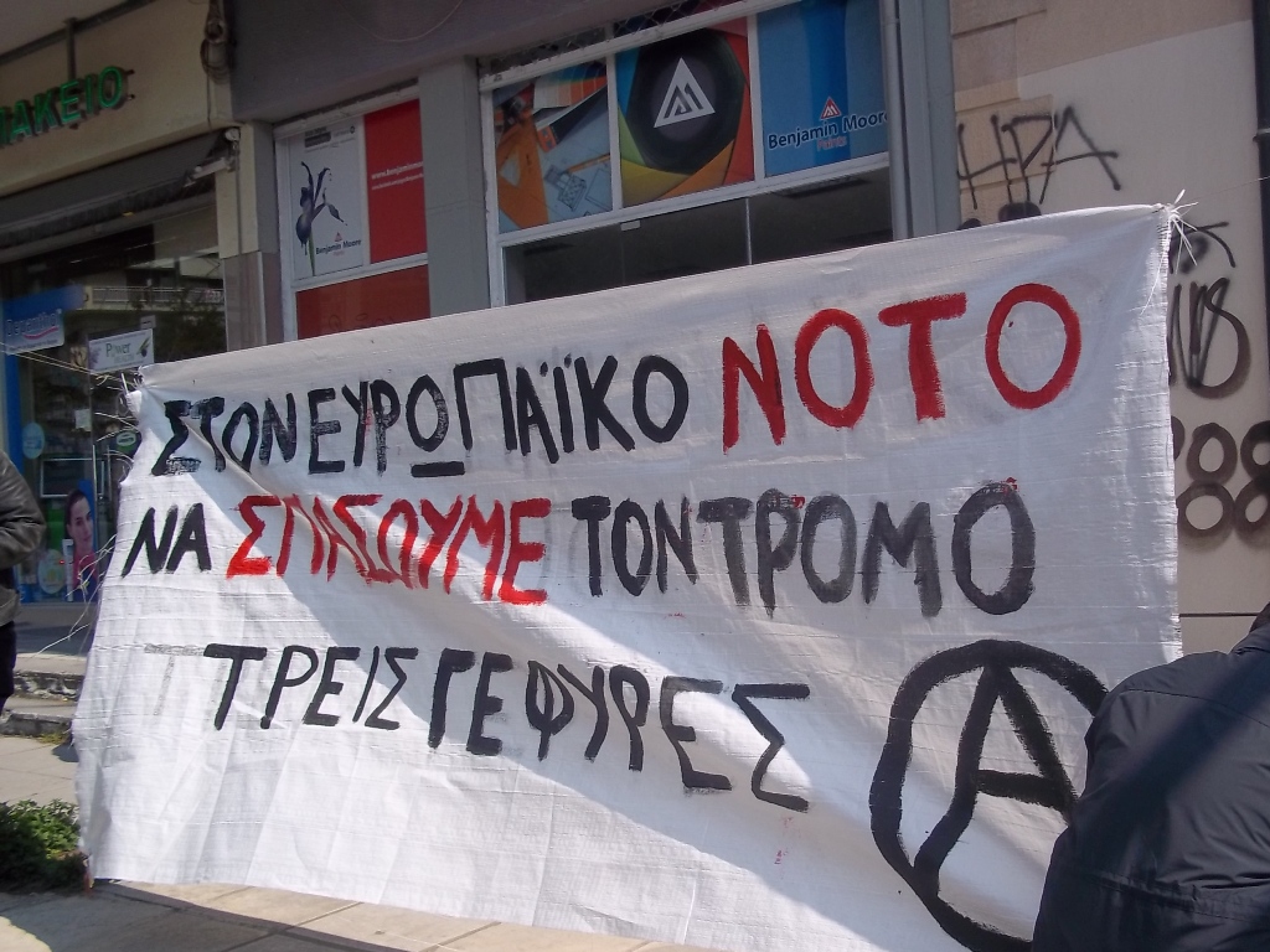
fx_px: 1321
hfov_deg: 51.4
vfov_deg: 39.7
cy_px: 476
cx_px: 635
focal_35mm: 36
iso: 80
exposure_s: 1/250
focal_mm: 6.5
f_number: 8
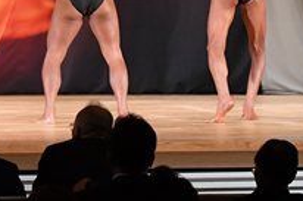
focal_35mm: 384
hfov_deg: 5.4
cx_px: 163
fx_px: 3229
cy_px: -48
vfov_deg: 3.6
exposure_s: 1/400
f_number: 5.6
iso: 5000
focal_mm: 68
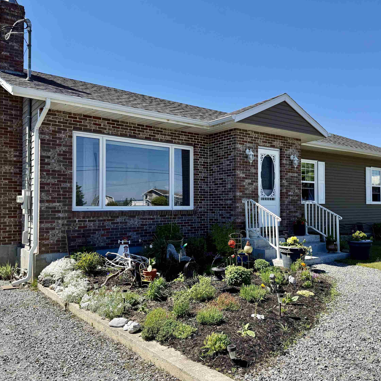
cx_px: 209
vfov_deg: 55.6
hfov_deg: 55.5
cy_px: 192
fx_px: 361
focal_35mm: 29
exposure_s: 1/2703
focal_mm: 6.76
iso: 80
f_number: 1.78
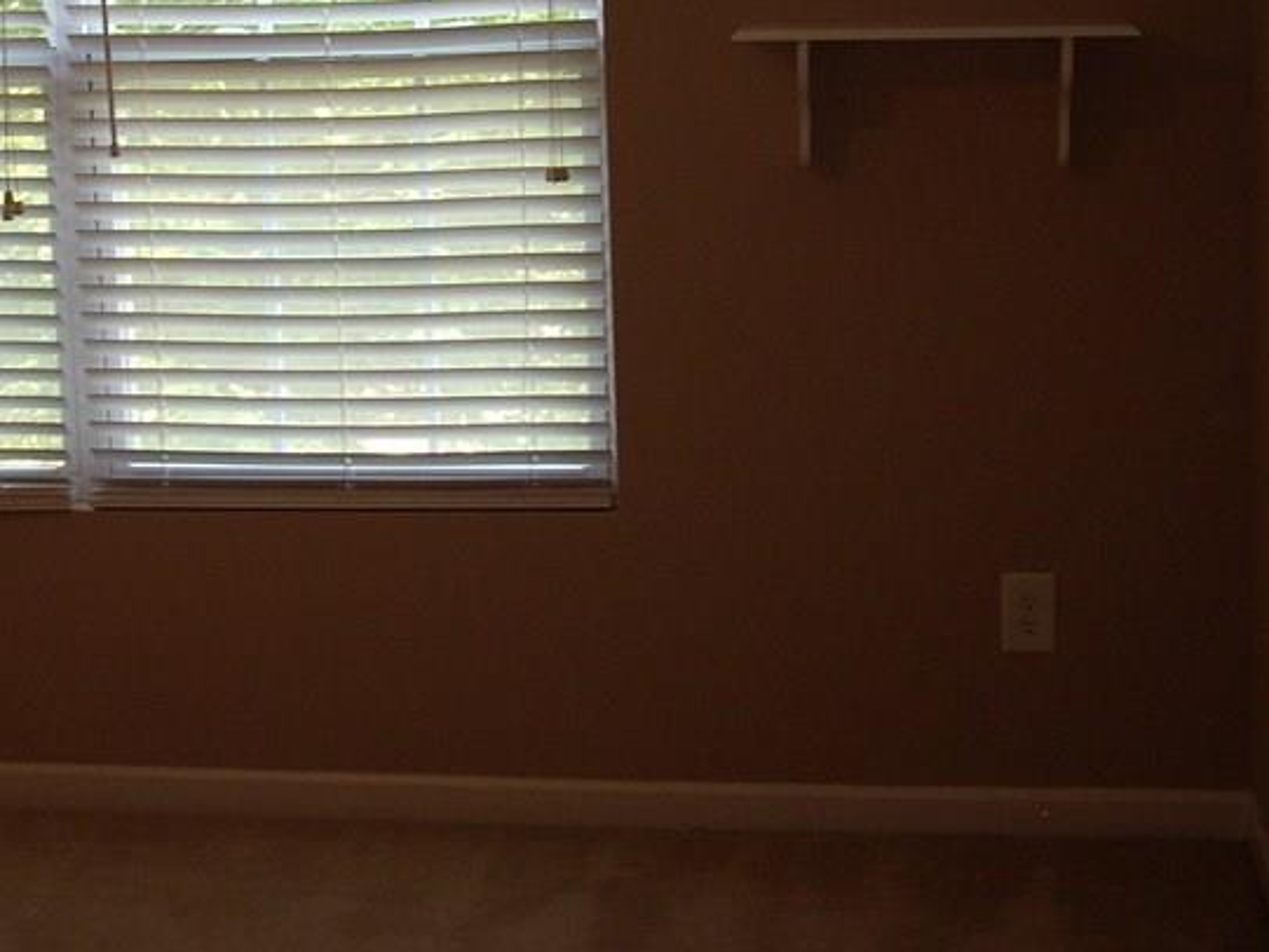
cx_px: 413
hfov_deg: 27.6
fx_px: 2567
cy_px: 242
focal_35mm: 70
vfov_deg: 20.9
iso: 100
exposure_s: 1/30
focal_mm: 6.2
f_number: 2.8
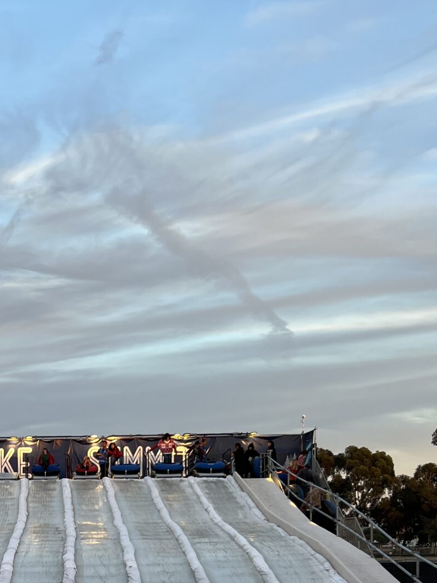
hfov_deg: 22.6
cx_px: 24
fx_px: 1061
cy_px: 592
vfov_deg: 28.7
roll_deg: +1.3
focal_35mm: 63
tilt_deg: -2.4
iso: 40
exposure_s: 1/219
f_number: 1.5
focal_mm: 5.7
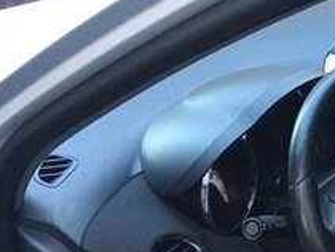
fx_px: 882
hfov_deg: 19.3
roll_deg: +1.2
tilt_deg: -32.0
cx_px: 474
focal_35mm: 91
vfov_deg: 15.6
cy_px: 307
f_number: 2.2
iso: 250
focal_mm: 4.15
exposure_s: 1/33
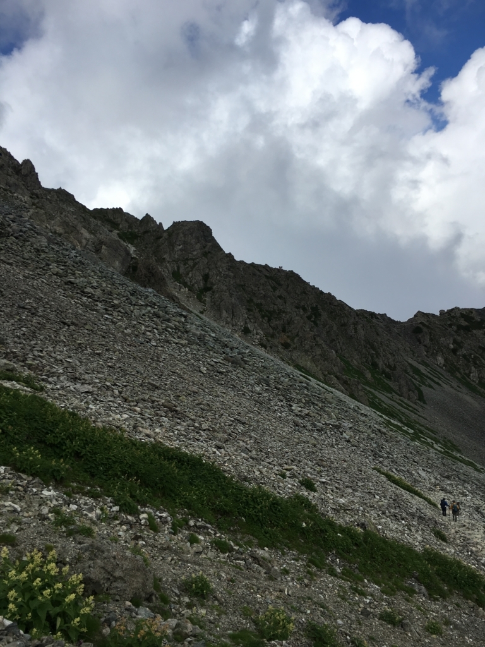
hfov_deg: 48.2
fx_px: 542
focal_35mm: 29
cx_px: 242
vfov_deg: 61.7
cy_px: 324
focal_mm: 4.15
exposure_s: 1/2404
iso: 25
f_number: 2.2
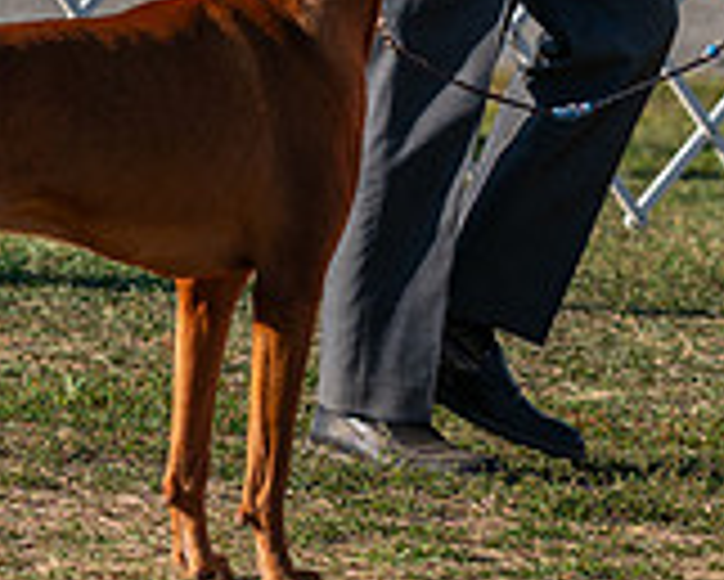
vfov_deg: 3.6
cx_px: 254
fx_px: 9198
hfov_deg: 4.5
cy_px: -274
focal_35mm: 429
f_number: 4.5
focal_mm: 109
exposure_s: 1/1250
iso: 125
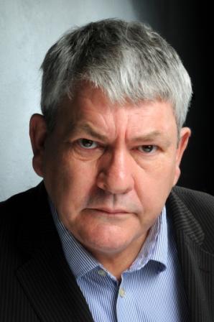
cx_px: 107
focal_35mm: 99
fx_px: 884
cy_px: 161
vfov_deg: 20.6
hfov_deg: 13.8
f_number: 22
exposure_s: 1/125
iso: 200
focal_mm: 66
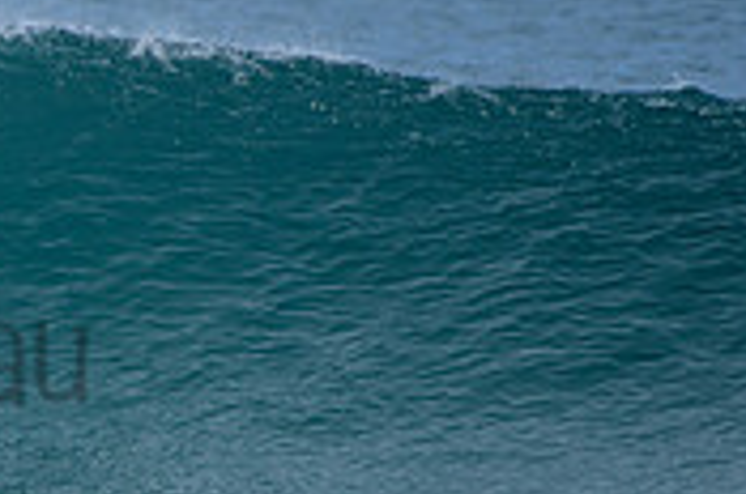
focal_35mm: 1661
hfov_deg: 1.2
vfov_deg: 0.8
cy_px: 304
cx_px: -362
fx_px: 34357
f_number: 6.3
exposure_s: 1/2500
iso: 250
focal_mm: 500
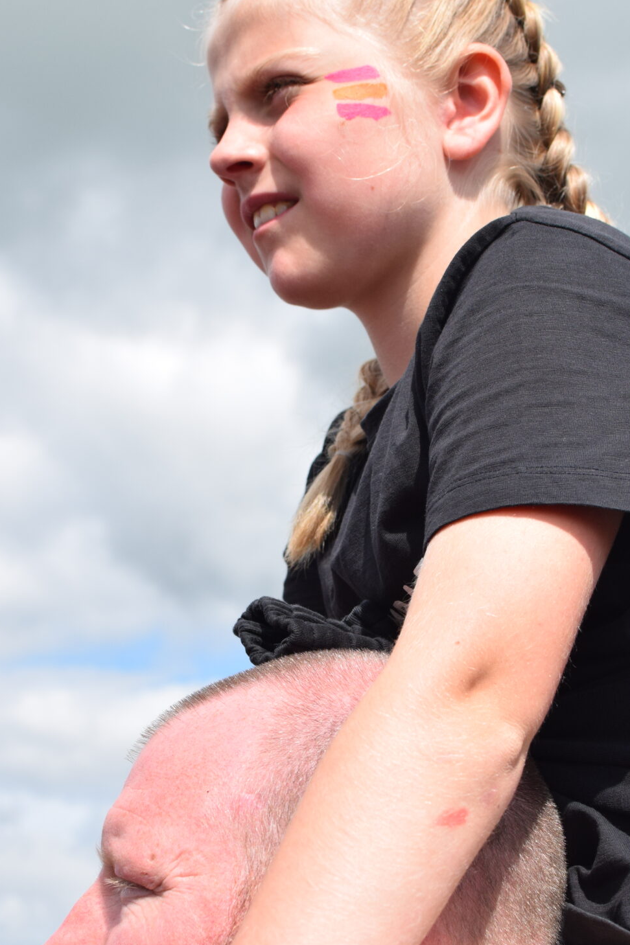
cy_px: 575
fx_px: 2041
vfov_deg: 26.0
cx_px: 380
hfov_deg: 17.5
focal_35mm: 78
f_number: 7.1
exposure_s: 1/1600
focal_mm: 35
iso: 400
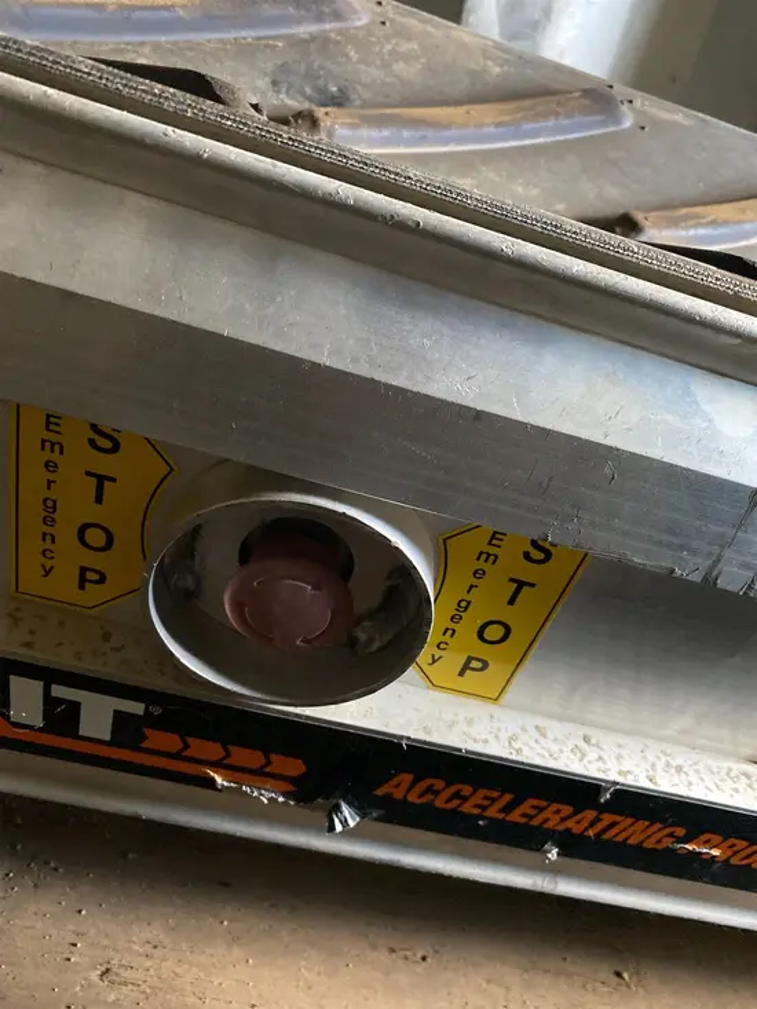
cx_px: 378
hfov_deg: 53.1
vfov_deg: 67.3
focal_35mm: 26
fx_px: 758
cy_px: 504
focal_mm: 4.25
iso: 800
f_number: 1.8
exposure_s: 1/30
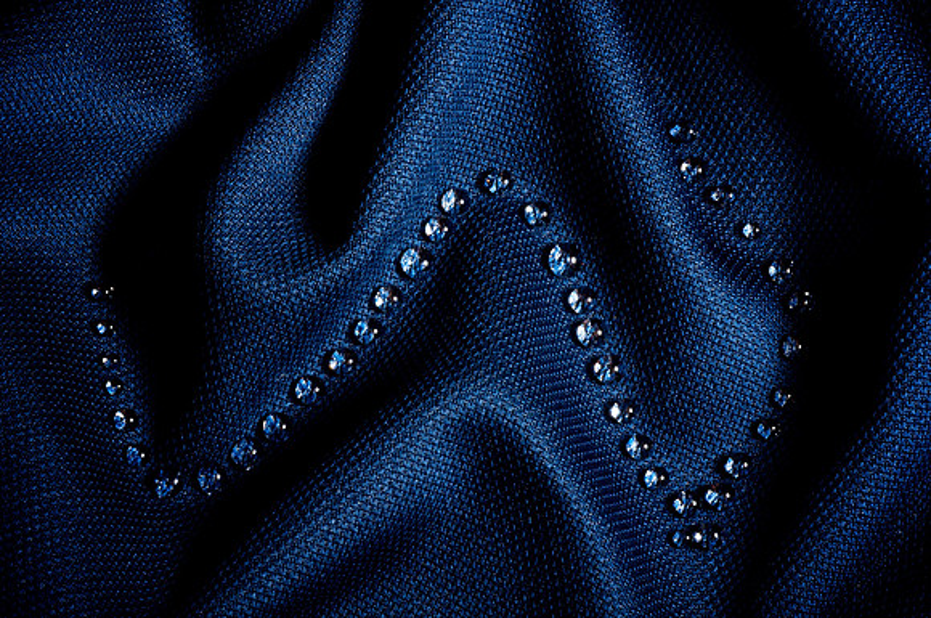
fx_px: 2324
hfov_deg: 22.7
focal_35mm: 90
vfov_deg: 15.1
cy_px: 309
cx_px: 466
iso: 200
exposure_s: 1/200
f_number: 36
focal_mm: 60
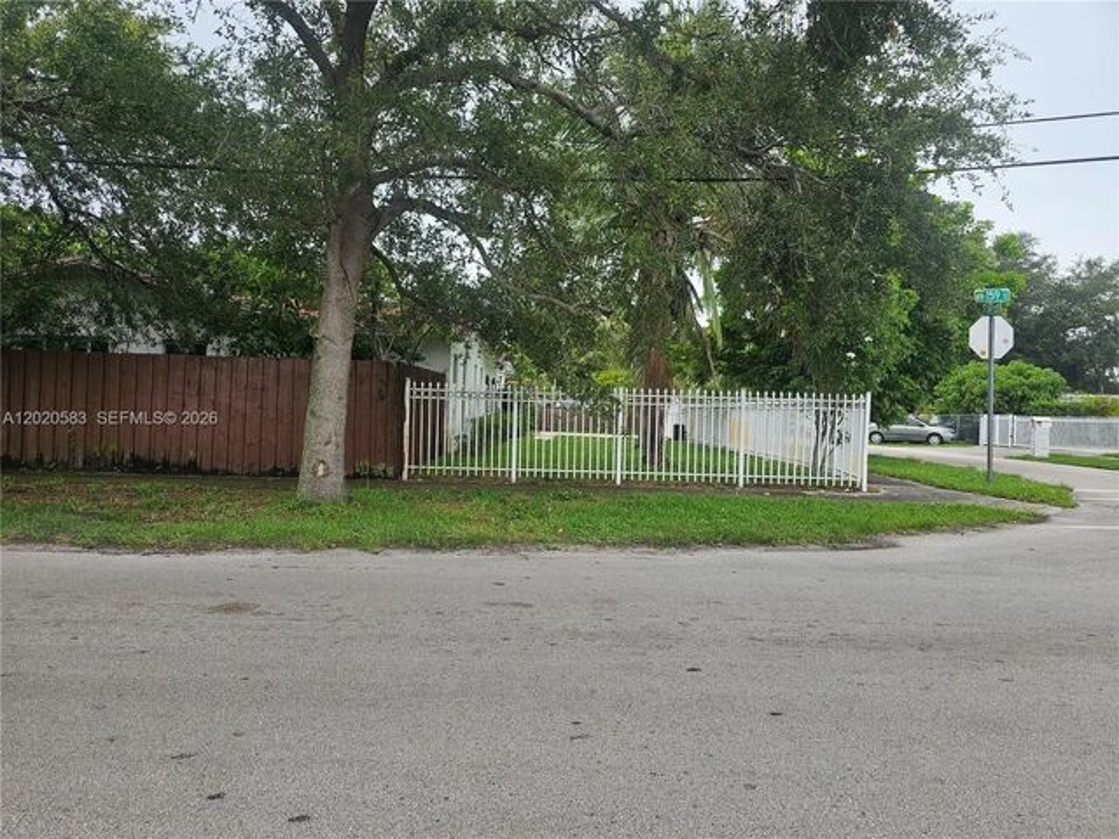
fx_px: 744
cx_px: 560
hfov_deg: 73.9
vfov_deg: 58.9
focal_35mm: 23
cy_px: 420
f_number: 1.7
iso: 10
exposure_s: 1/151
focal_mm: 6.3
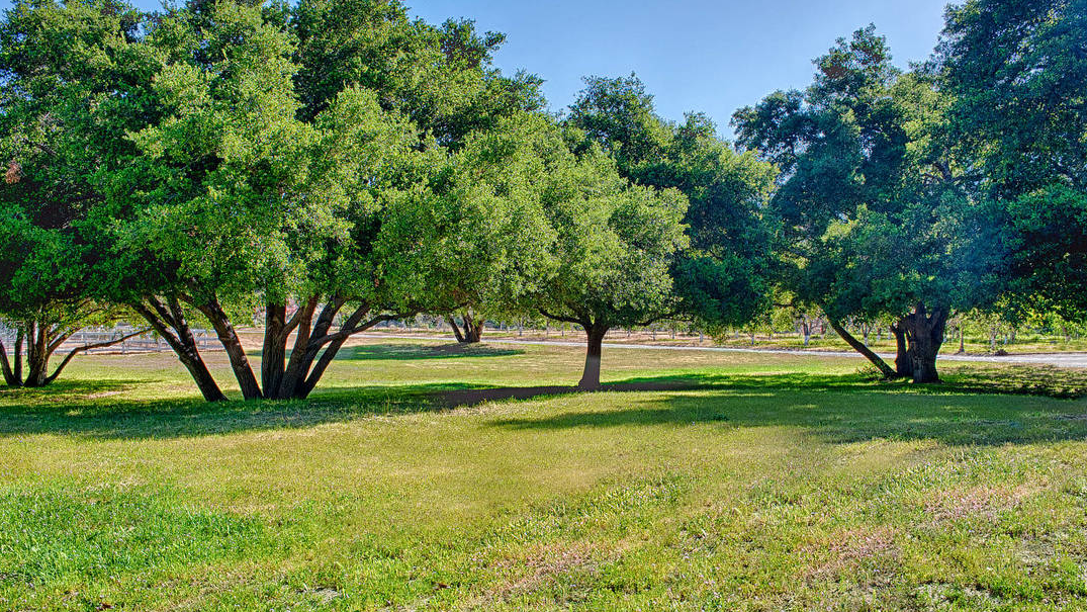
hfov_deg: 64.3
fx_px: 865
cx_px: 534
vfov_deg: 38.9
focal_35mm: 30
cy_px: 321
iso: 400
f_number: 11
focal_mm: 28
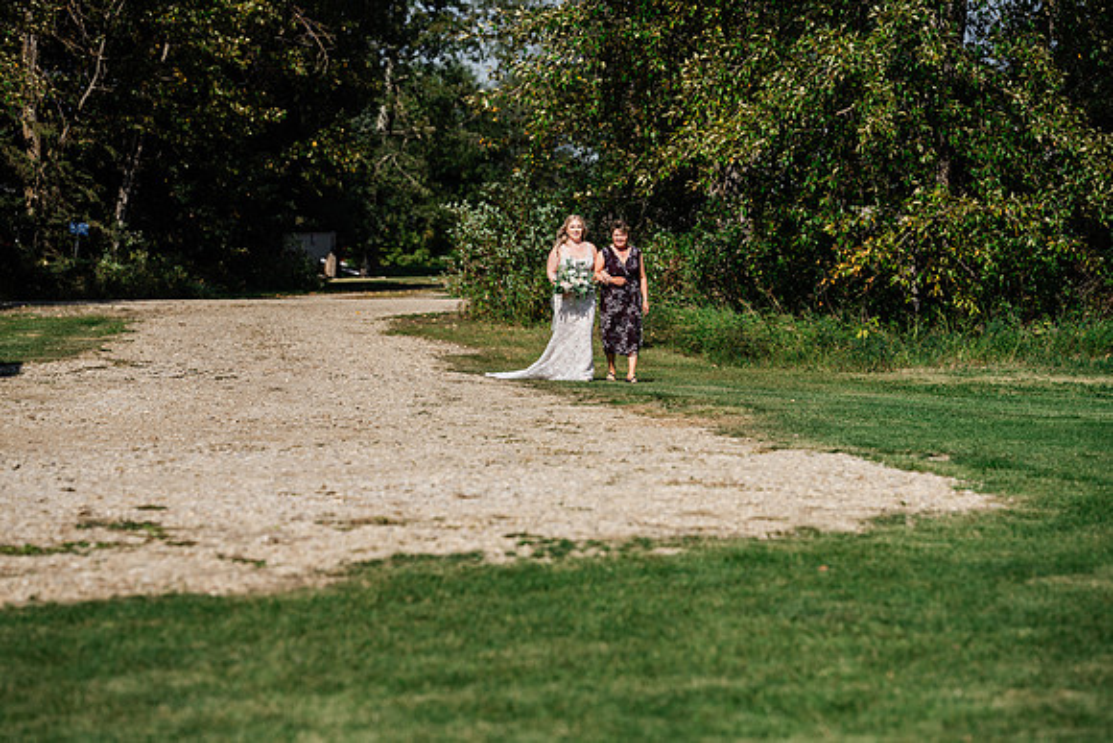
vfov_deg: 9.2
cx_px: 556
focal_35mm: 150
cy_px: 372
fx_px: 4638
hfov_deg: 13.7
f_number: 4
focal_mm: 150
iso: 125
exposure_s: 1/1250
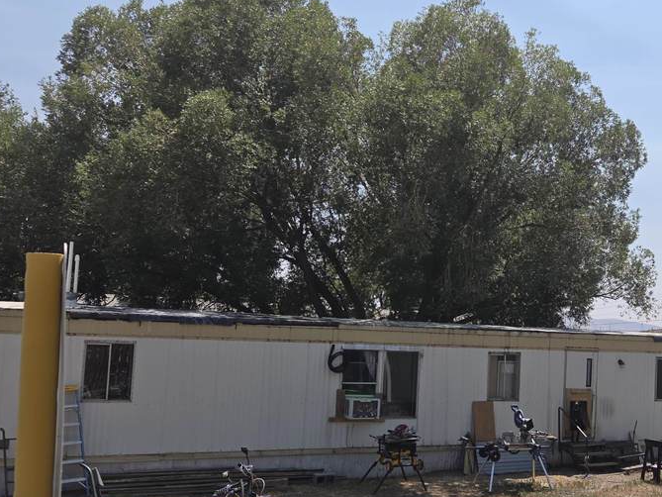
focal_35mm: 44
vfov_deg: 32.8
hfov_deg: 41.7
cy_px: 285
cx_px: 496
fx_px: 842
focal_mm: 5.4
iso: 25
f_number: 1.8
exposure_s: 1/1941
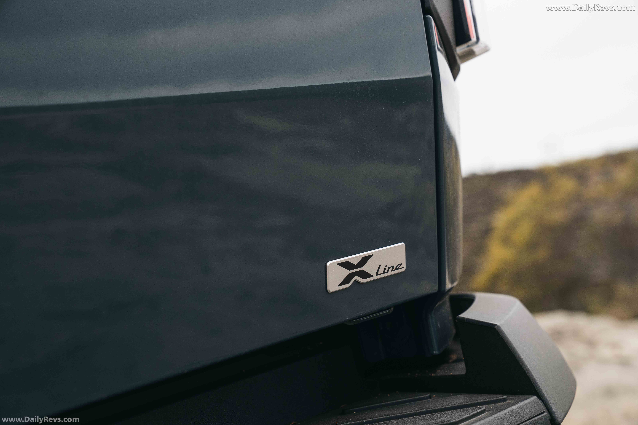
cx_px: 319
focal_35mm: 70
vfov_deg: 19.5
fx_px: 1240
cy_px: 212
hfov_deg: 28.8
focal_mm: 70
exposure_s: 1/320
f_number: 7.1
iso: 800
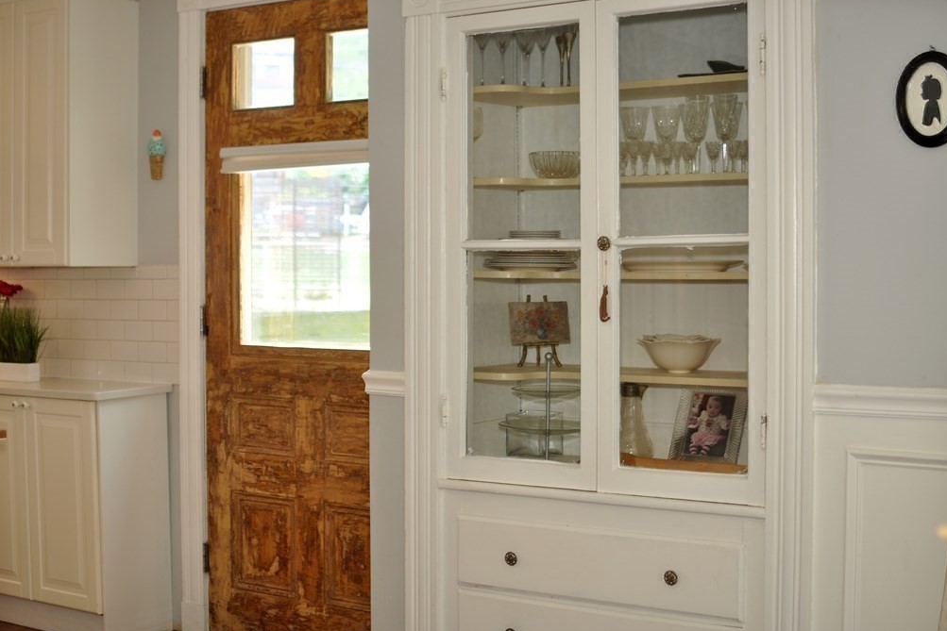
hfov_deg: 37.2
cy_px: 313
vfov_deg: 25.3
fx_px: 1408
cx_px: 468
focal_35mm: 54
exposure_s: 1/160
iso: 200
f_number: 2.5
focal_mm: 35
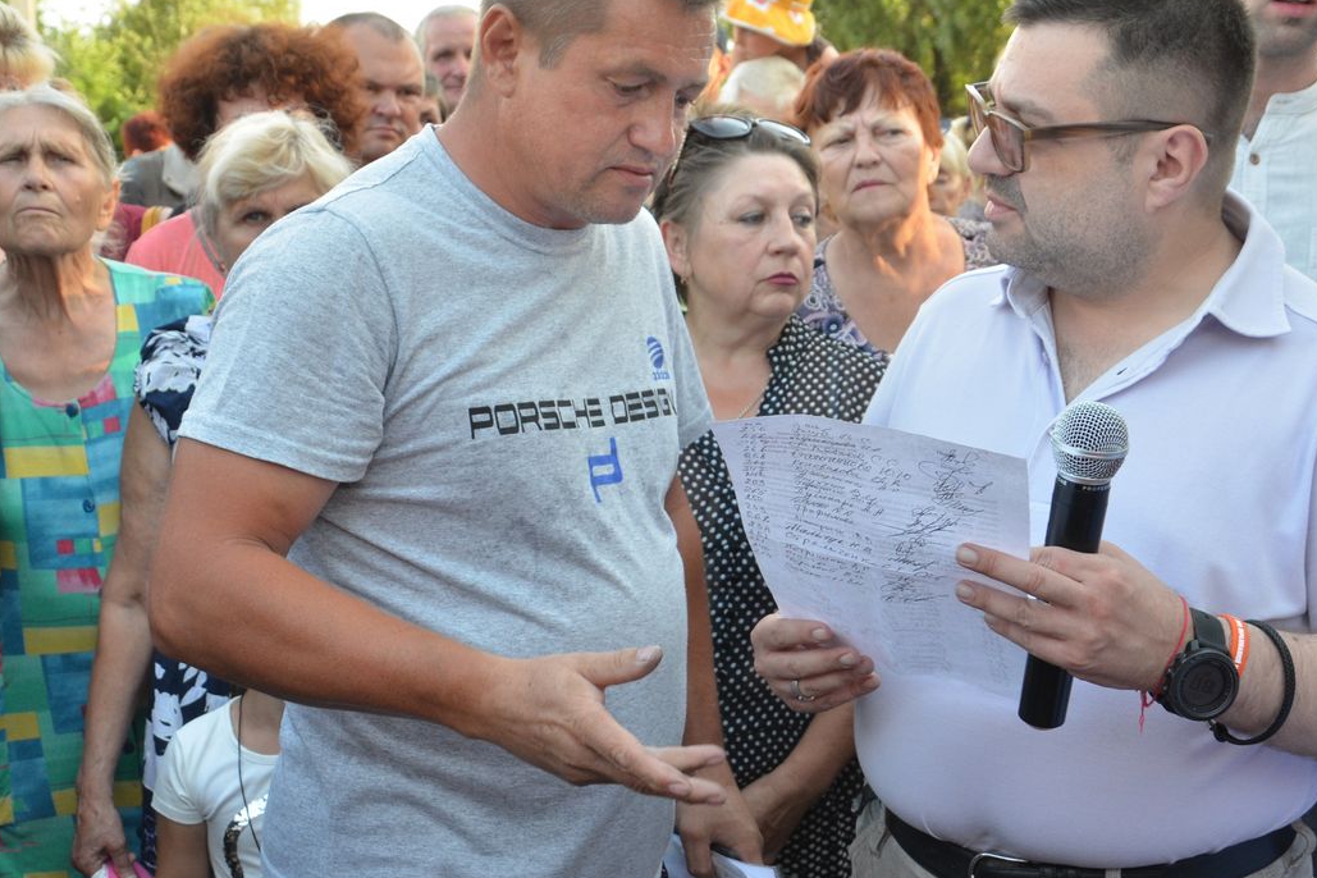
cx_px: 713
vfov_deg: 27.5
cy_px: 380
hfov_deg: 40.3
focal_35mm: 49
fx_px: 1792
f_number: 7.1
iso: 640
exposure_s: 1/320
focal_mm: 24
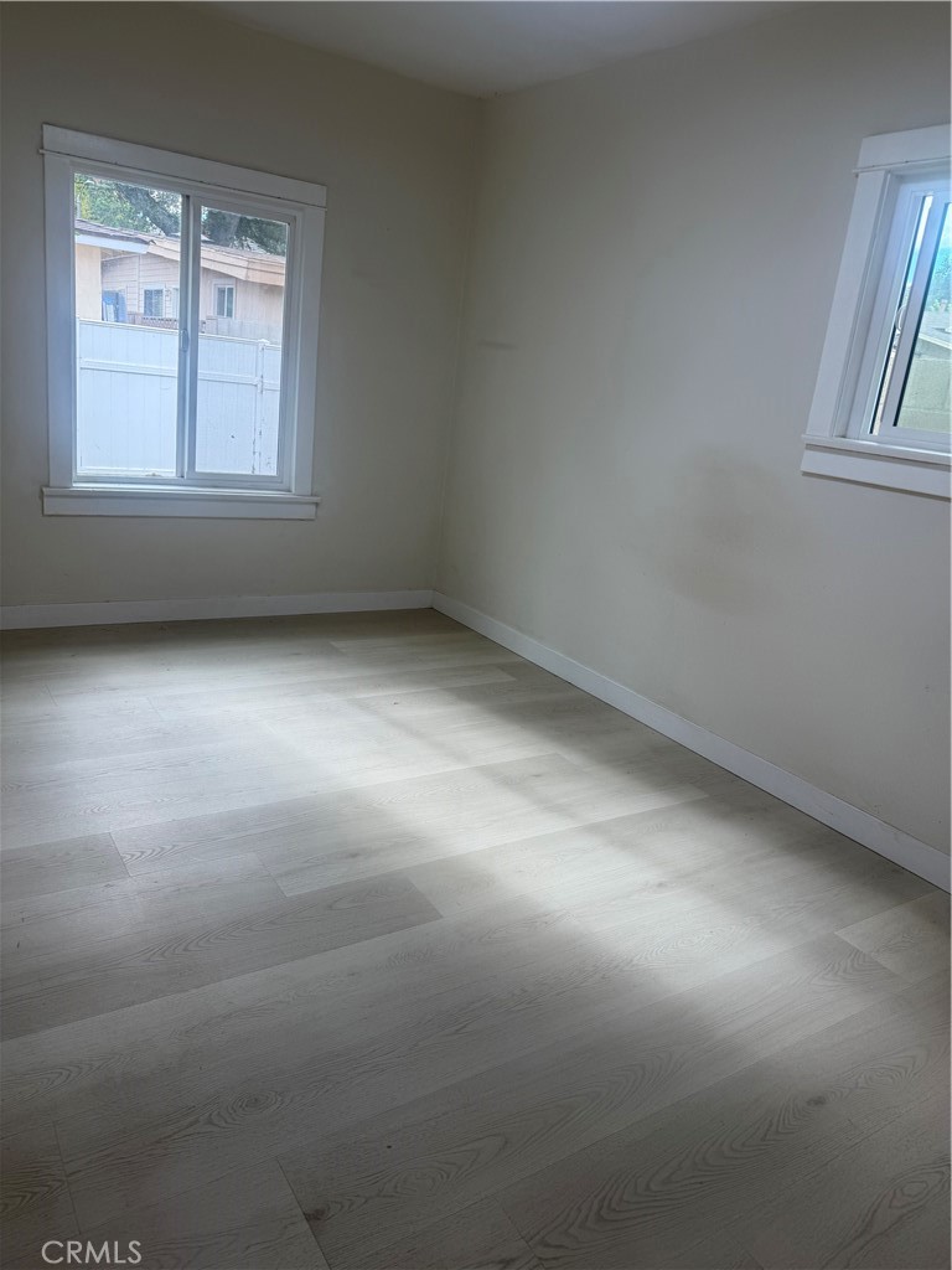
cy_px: 635
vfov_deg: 71.6
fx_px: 880
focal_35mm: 24
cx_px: 476
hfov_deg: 56.8
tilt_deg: -15.1
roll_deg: -7.3
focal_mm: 6.76
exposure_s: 1/217
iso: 64
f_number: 1.78
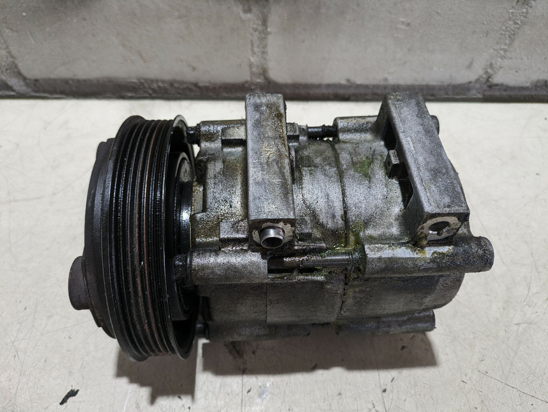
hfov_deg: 69.4
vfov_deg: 54.9
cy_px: 206
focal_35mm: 25
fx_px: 396
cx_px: 274
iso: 93
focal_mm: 5.43
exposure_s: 1/50
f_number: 1.89
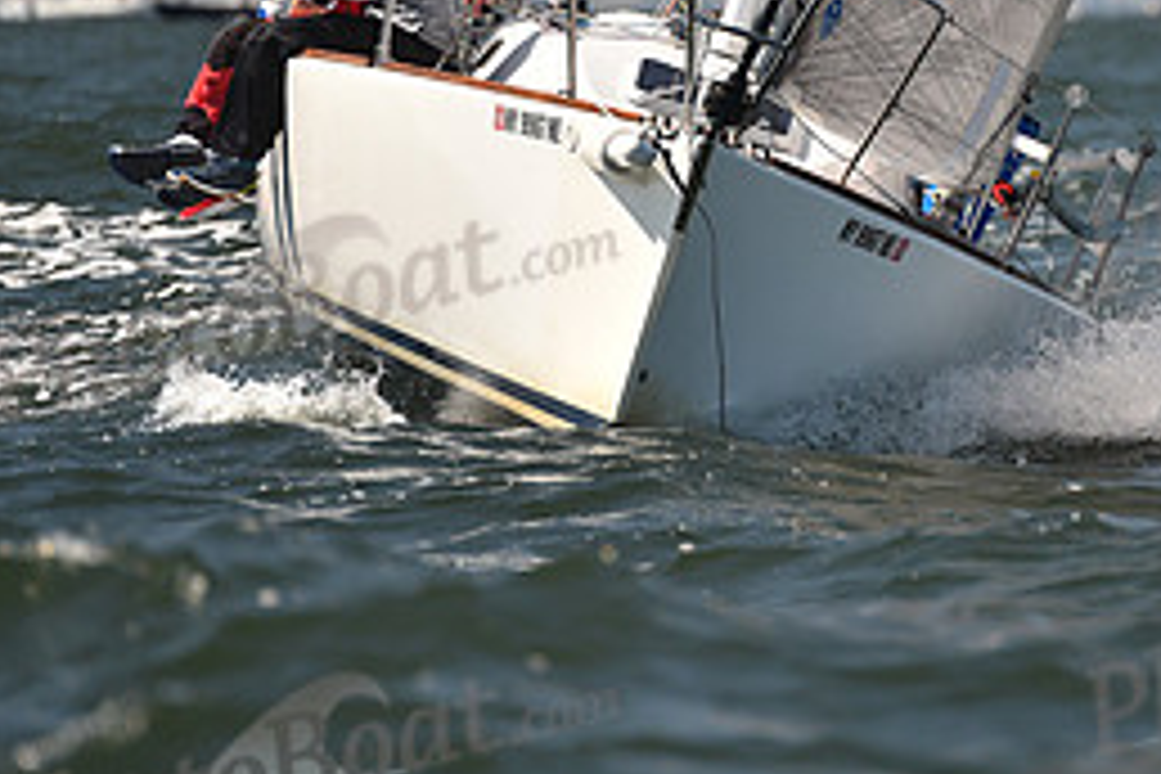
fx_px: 14511
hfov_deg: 4.6
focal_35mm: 450
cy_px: 11
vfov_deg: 3.1
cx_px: 855
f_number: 3.5
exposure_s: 1/1250
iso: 250
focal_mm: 200
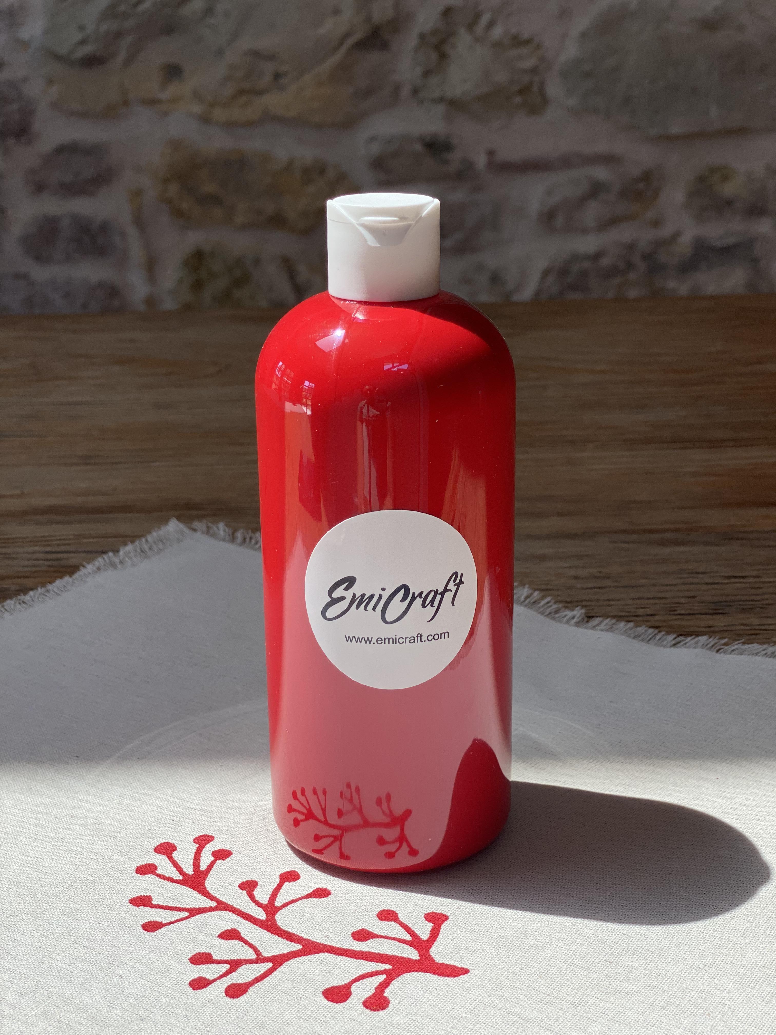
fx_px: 1554
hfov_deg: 28.0
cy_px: 518
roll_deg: +0.1
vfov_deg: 36.8
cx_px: 388
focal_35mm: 52
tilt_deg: -19.1
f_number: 2
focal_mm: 6
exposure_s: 1/313
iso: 20
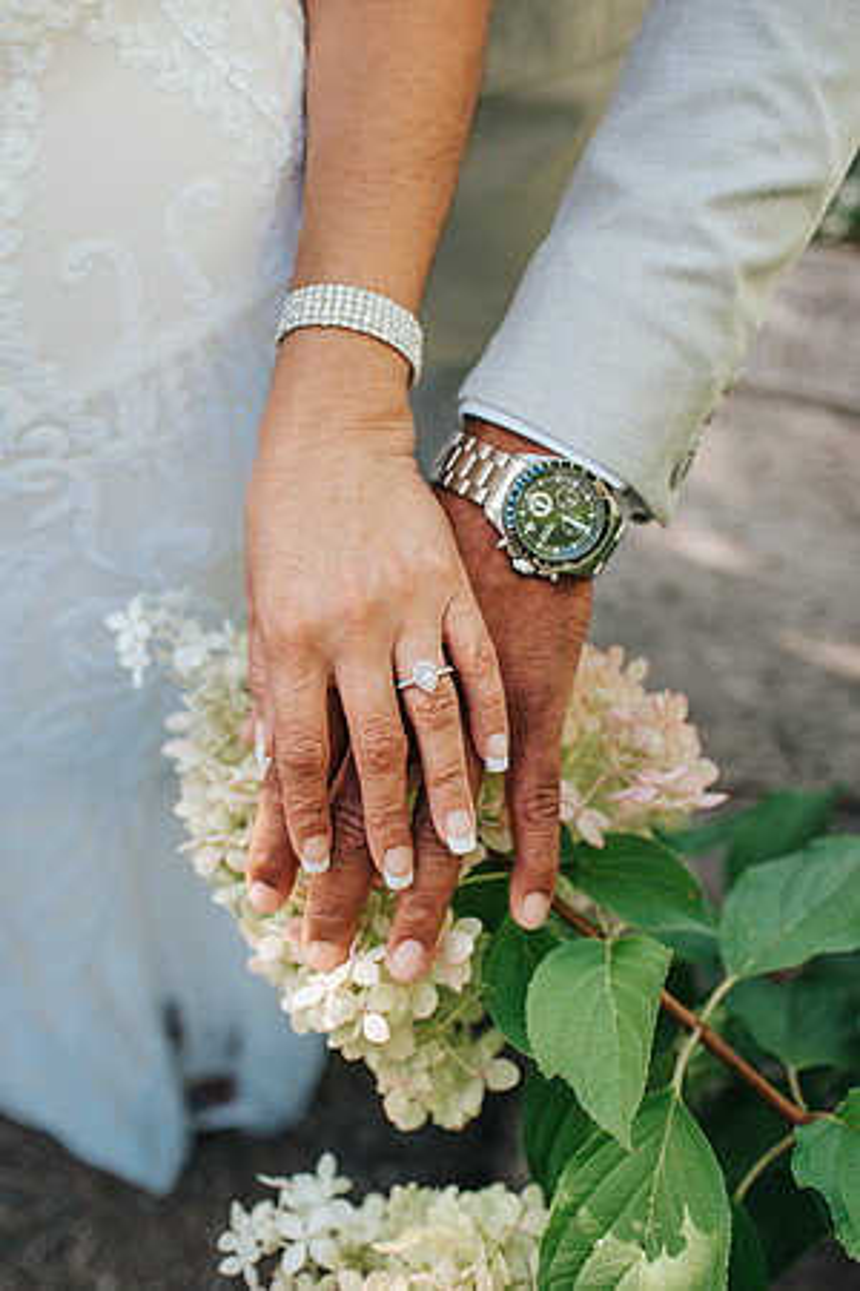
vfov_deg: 54.4
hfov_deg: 37.9
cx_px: 430
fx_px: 1254
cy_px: 646
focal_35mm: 35
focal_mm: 35
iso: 560
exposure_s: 1/640
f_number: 3.2
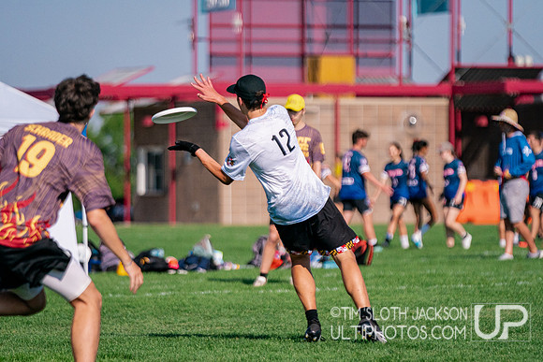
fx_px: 4597
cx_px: 283
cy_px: 190
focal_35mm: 305
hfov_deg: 6.8
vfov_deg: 4.5
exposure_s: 1/32000
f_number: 2.8
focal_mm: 200
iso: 1000
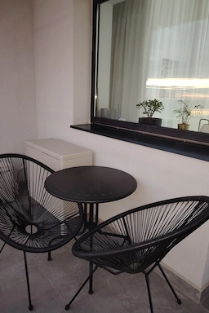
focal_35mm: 26
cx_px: 103
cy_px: 153
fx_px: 226
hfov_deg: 49.6
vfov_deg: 69.4
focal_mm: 5.25
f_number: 1.75
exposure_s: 1/50
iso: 6400
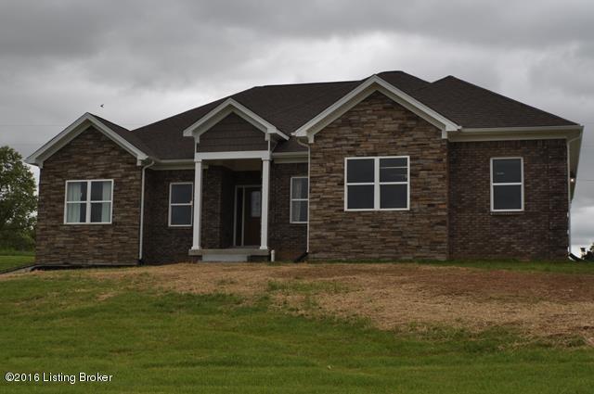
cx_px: 297
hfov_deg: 29.9
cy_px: 197
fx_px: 1112
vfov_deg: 20.1
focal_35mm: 68
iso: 200
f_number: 16
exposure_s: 1/200
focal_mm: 45
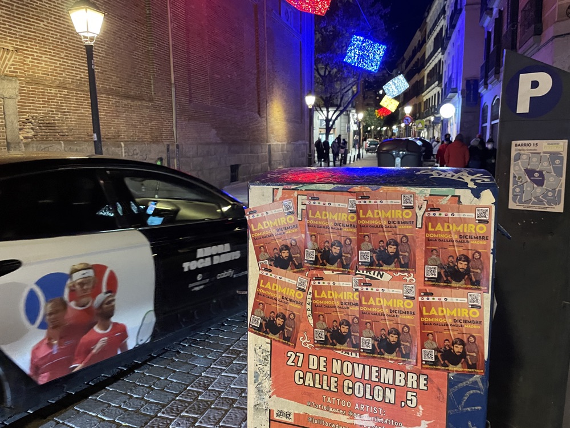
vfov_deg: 53.1
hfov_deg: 67.3
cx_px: 285
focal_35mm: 26
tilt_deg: -7.8
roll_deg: +0.5
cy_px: 214
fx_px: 428
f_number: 1.6
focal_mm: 4.2
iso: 500
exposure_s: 1/25
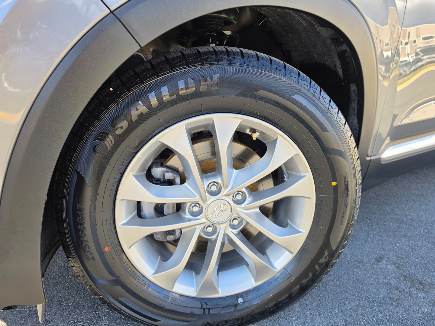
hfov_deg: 73.9
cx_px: 218
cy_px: 163
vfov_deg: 58.9
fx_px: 289
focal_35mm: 23
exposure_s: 1/180
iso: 20
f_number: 1.4
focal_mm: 6.5
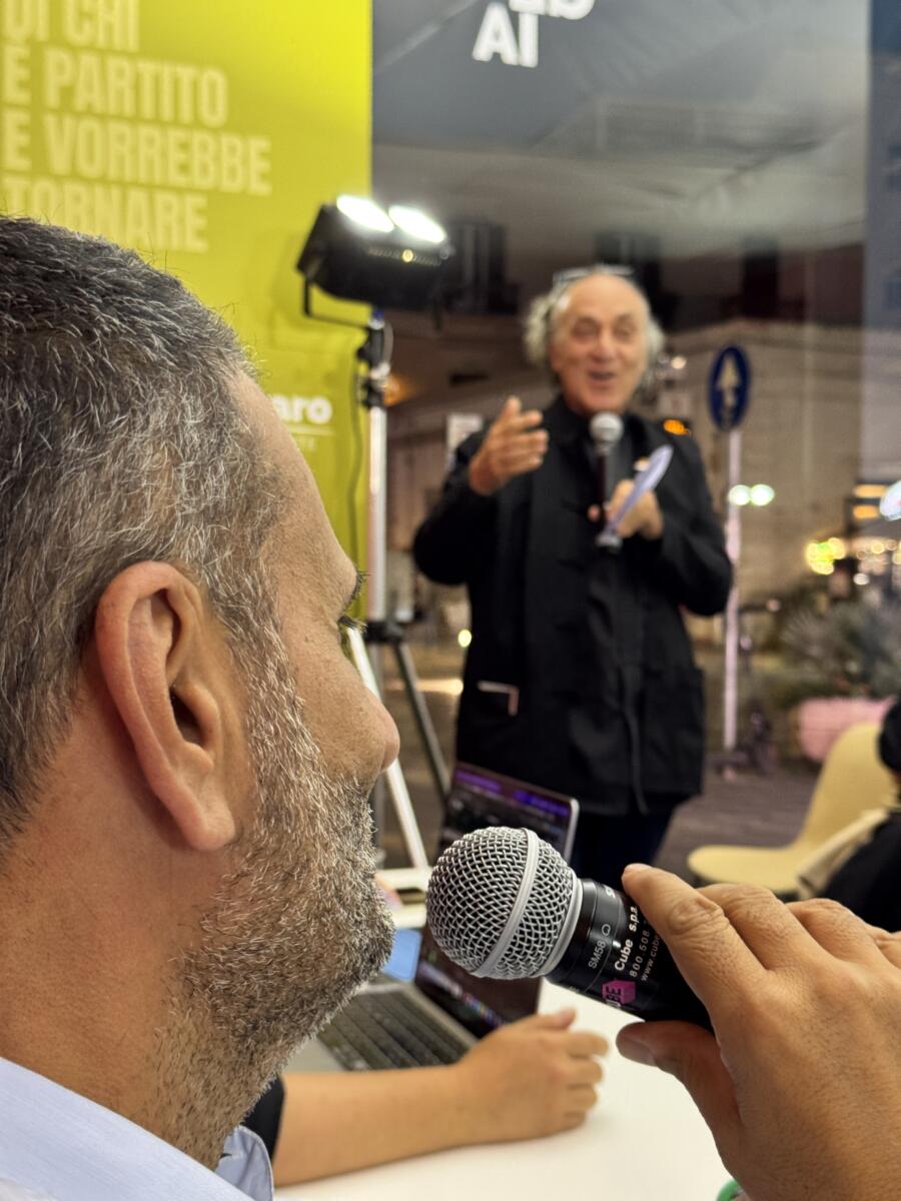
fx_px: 1666
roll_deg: -1.0
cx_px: 450
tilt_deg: -1.1
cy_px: 600
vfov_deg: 39.7
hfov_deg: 30.3
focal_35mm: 48
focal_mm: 6.76
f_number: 1.78
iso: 320
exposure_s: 1/40
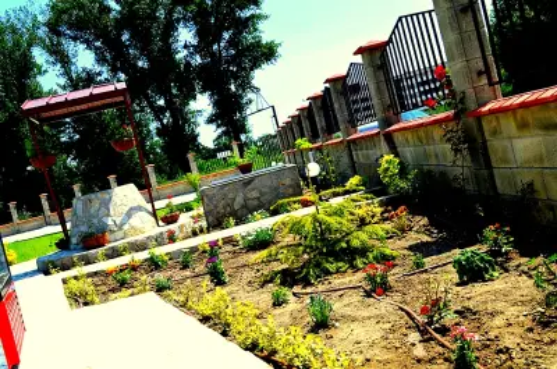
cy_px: 184
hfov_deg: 53.2
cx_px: 278
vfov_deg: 36.7
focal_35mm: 36
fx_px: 556
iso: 100
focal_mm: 24
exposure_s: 1/250
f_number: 8
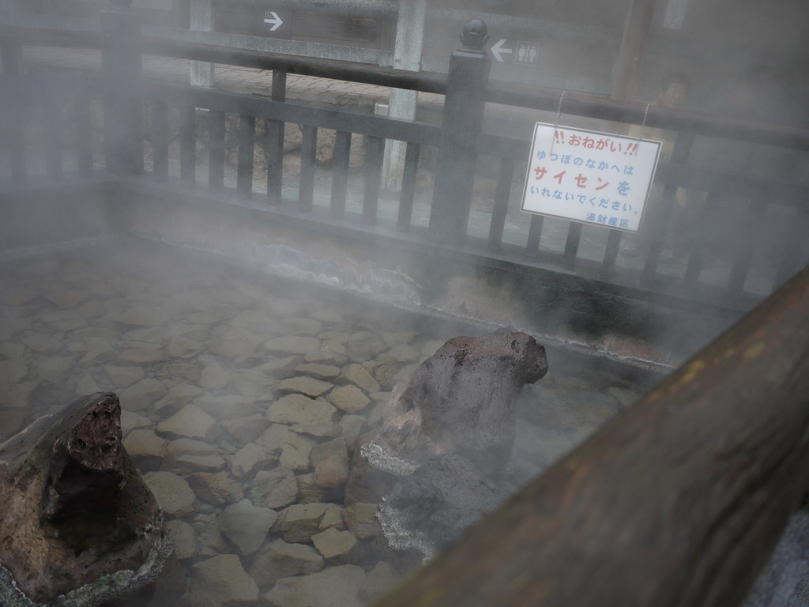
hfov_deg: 63.4
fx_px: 654
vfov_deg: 49.7
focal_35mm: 28
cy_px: 304
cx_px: 404
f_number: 2.5
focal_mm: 14
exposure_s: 1/250
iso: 100
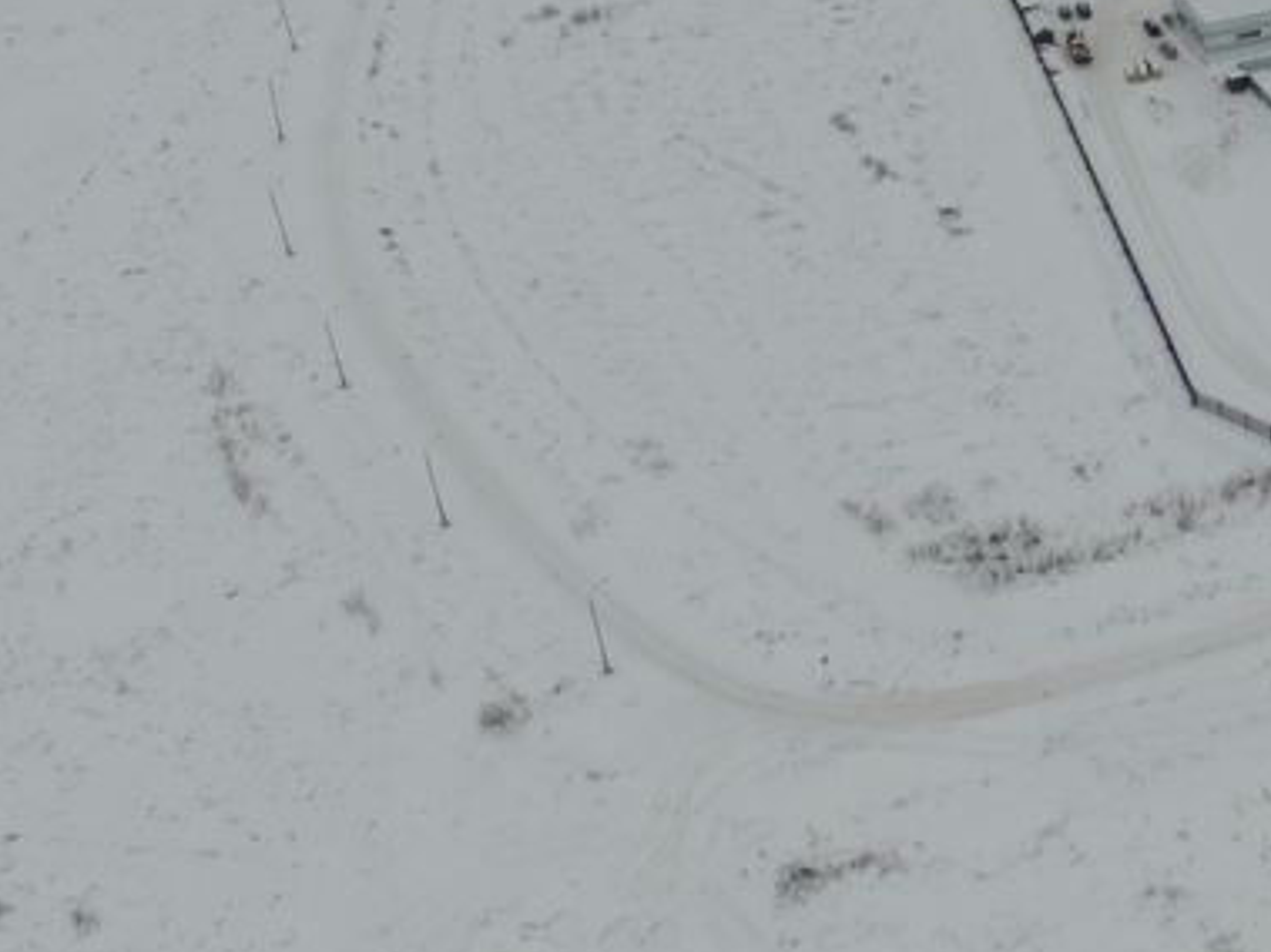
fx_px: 1982
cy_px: 251
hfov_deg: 33.0
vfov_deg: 26.7
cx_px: 1231
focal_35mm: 54
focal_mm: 3.61
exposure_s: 1/329
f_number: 2.8
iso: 100
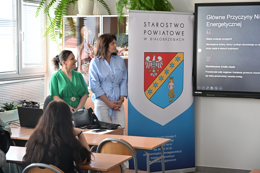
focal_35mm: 75
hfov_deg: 27.0
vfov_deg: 18.2
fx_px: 542
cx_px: 130
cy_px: 86
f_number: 6
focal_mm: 75
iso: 1600
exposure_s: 1/60
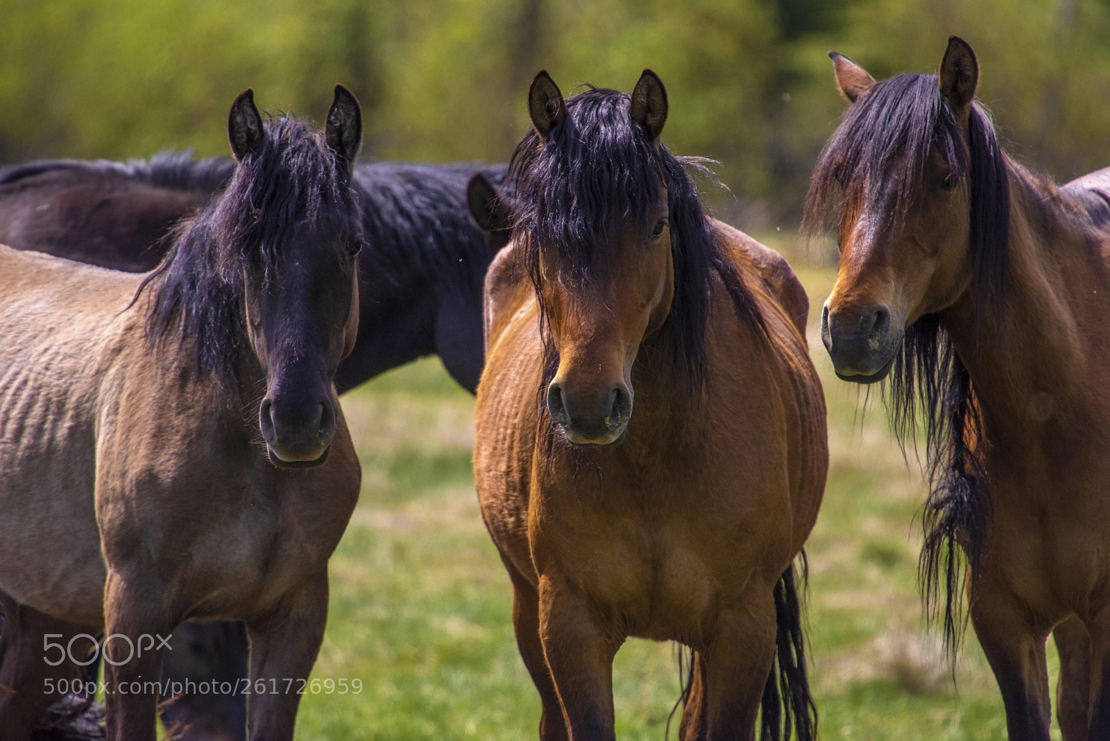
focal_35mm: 600
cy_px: 370
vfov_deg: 2.3
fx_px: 18506
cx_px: 555
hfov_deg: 3.4
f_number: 8
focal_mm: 600
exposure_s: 1/1600
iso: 1000
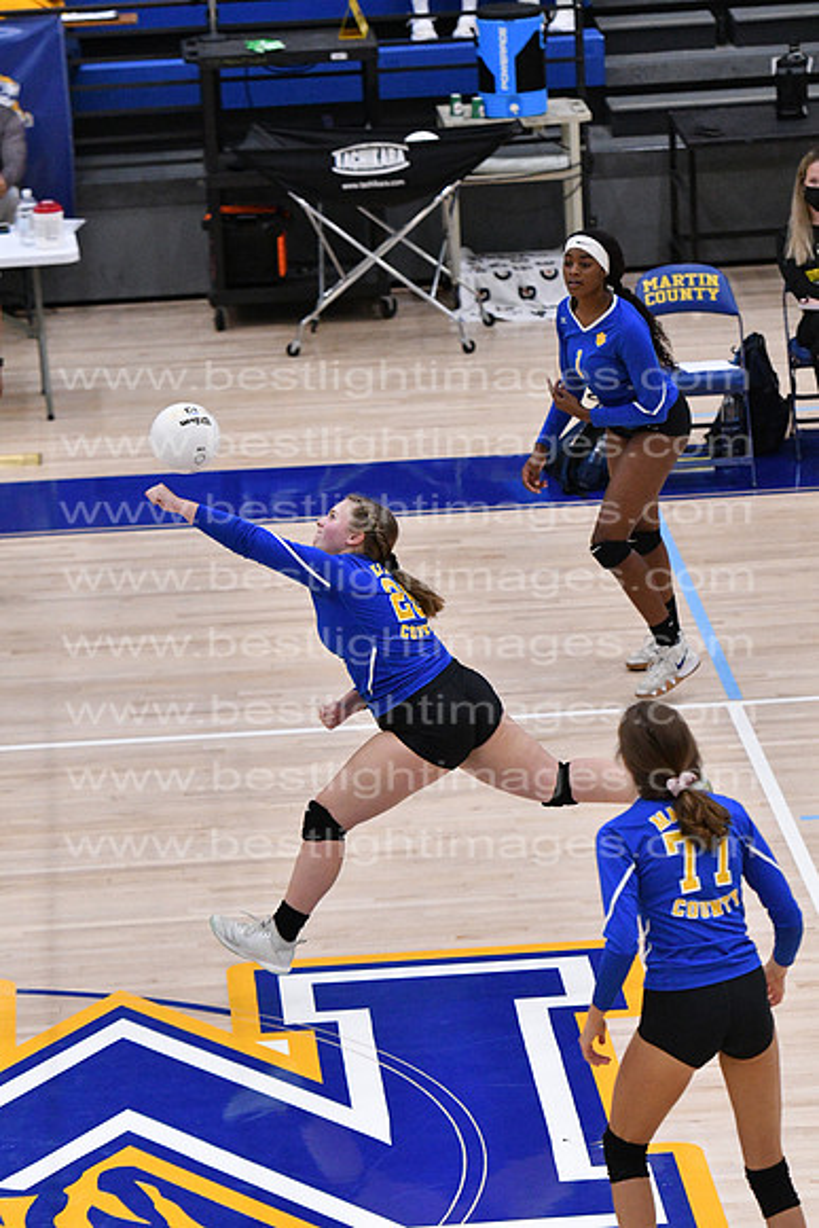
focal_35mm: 183
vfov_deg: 11.2
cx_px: 410
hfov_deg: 7.5
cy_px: 614
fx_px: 6241
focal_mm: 122
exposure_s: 1/1250
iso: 6400
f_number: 3.2
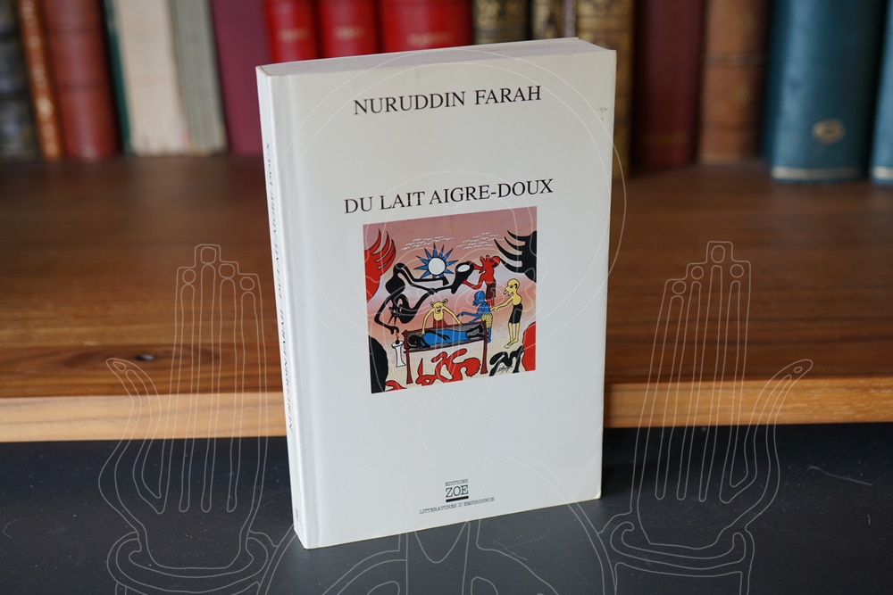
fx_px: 1240
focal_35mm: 50
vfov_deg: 27.0
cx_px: 446
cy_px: 298
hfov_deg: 39.6
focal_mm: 50
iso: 200
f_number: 4
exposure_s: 1/60
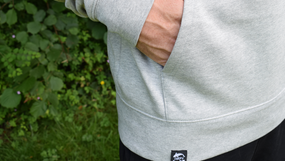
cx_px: 166
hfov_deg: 43.6
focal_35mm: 47
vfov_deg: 25.4
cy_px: 65
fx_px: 355
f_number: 6.3
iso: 400
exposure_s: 1/160
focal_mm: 24
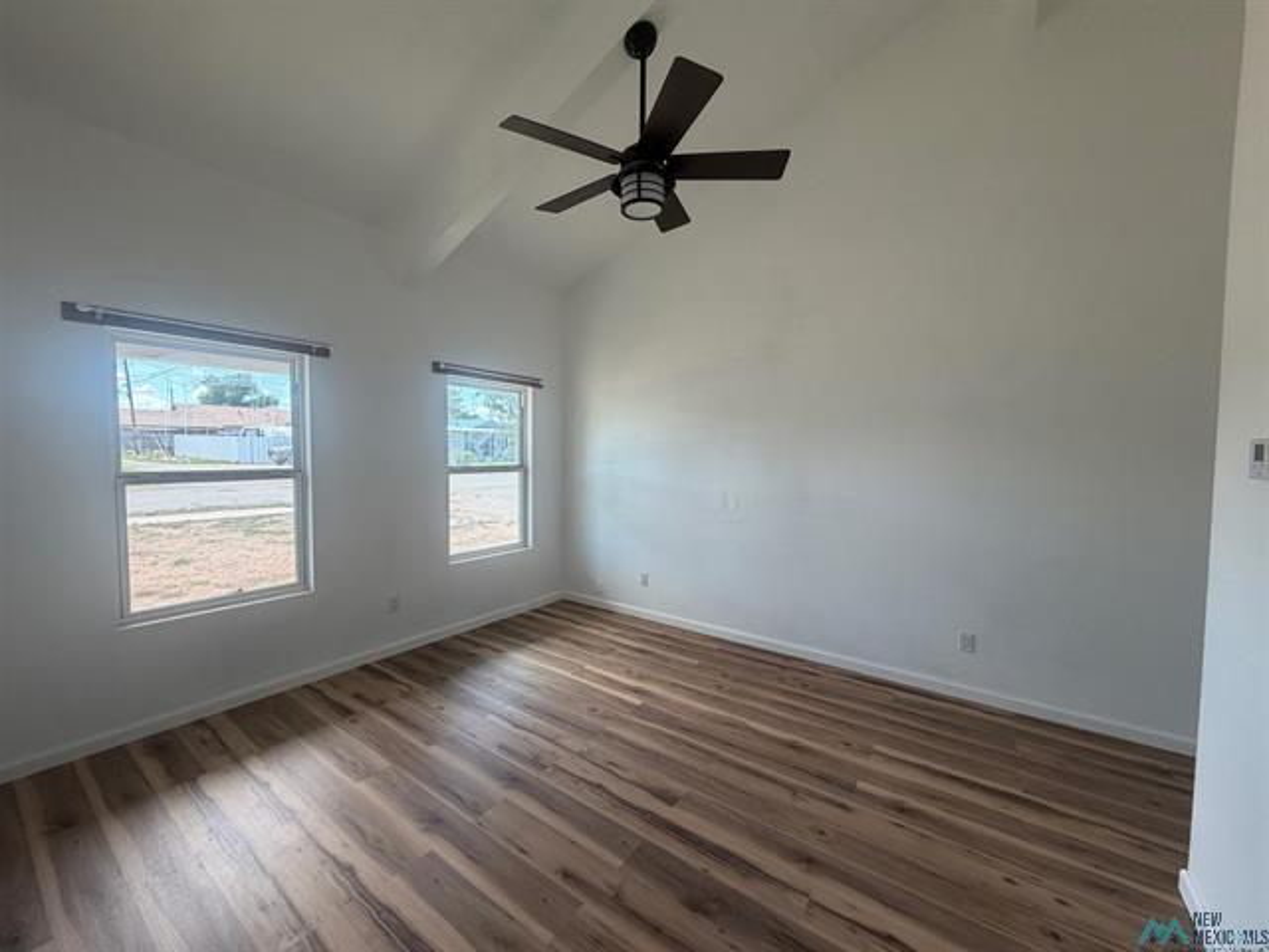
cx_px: 634
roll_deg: -0.4
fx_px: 513
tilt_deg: -3.2
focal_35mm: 14
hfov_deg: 102.1
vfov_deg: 85.7
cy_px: 476
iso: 160
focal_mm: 2.22
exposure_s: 1/120
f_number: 2.2
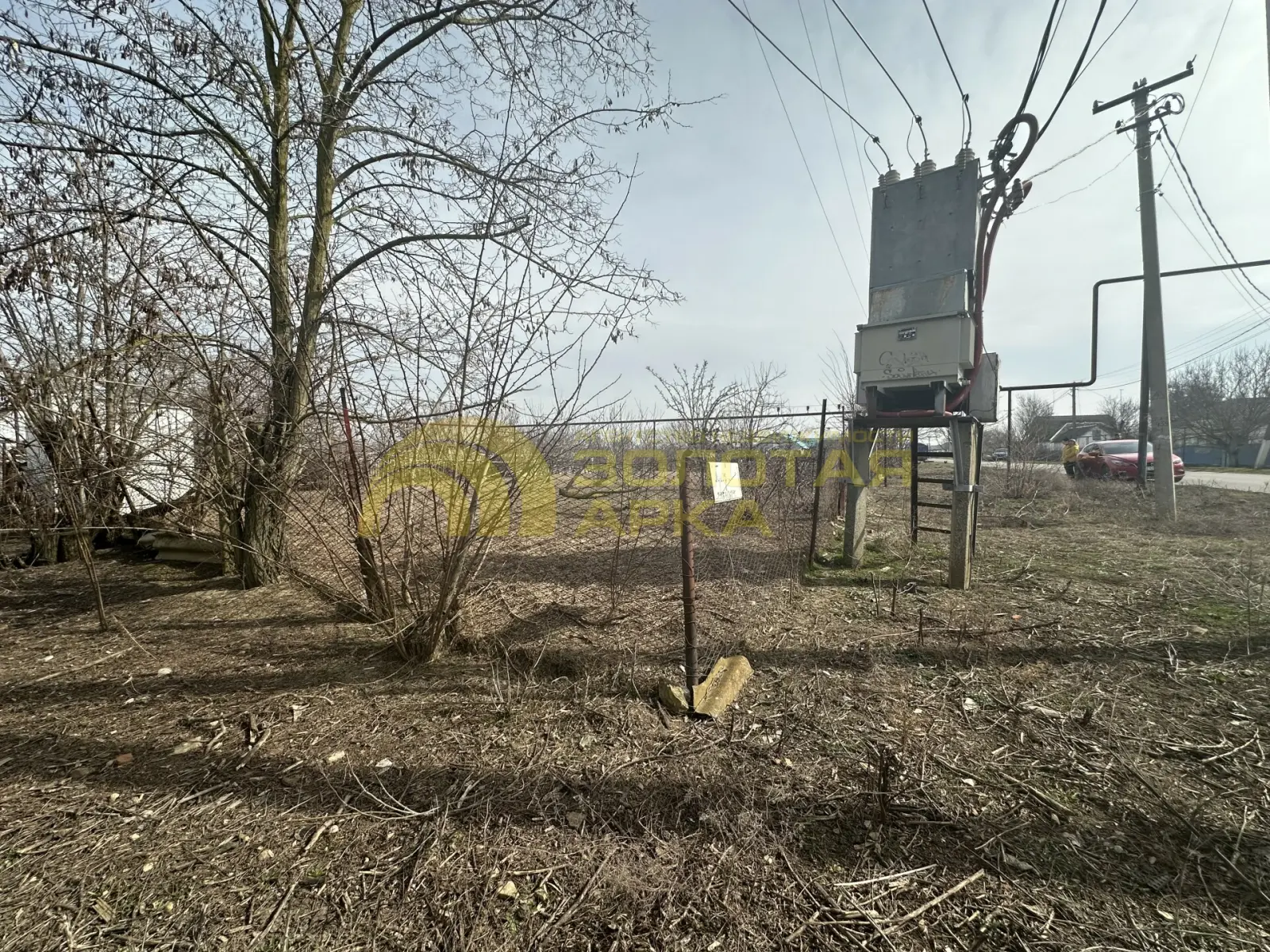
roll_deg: +0.4
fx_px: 514
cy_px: 476
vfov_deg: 85.7
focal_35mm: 14
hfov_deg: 102.1
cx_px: 635
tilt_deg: -0.9
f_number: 2.2
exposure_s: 1/2564
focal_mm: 2.22
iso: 40
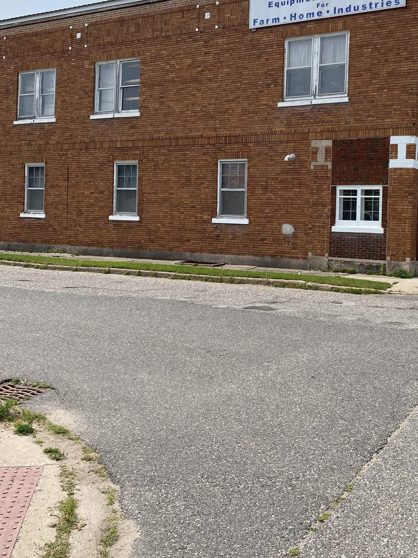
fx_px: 580
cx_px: 277
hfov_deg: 39.2
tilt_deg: +0.3
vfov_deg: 51.1
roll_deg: -1.0
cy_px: 227
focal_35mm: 36
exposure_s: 1/3731
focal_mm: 4.25
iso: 32
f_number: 1.8
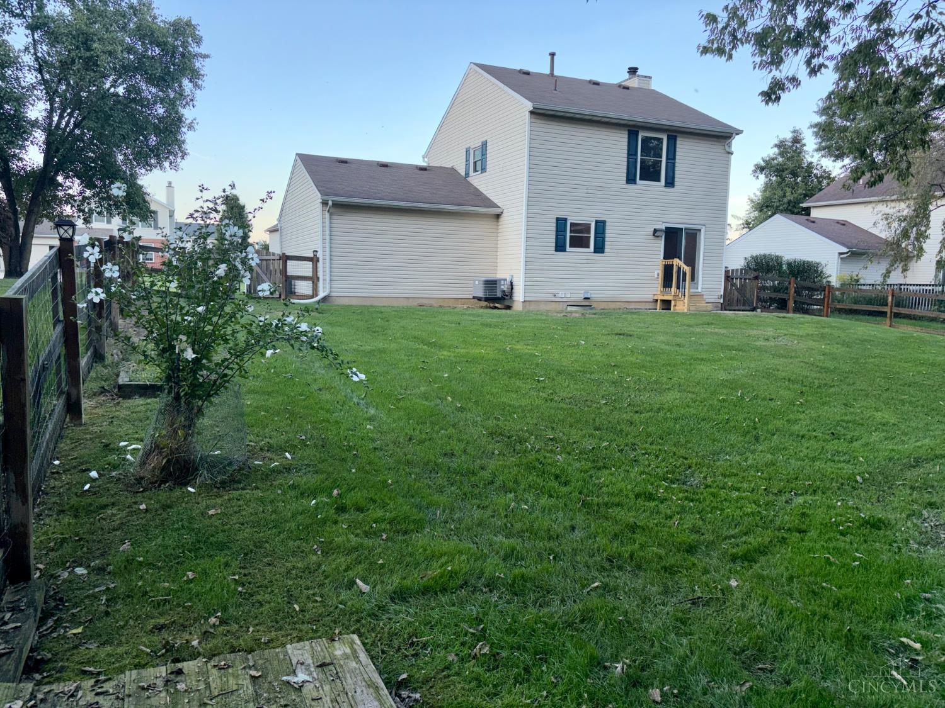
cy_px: 354
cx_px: 472
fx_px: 710
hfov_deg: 67.3
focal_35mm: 26
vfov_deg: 53.1
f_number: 1.6
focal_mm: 5.96
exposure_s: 1/282
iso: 32
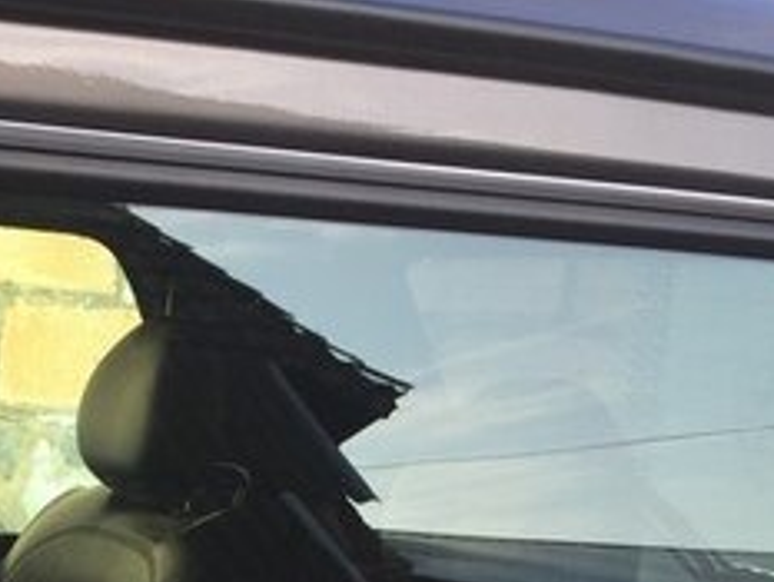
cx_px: 159
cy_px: 820
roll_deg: -4.3
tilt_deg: -15.6
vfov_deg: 16.7
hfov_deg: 23.5
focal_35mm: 82
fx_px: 1834
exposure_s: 1/324
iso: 32
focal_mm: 4.15
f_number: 2.2
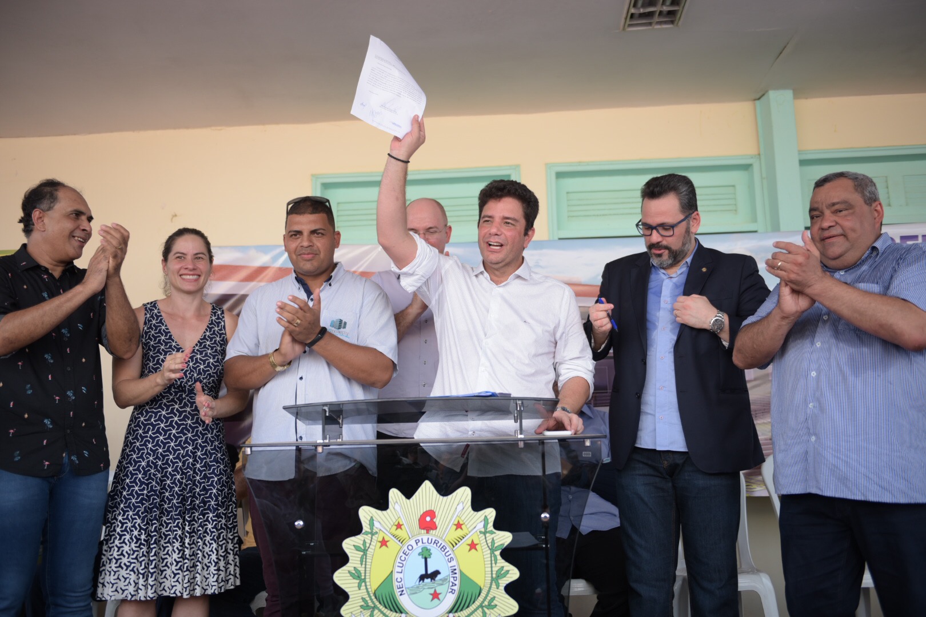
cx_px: 463
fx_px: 926
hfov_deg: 53.1
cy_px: 308
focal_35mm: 36
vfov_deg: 36.9
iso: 200
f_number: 2.8
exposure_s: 1/320
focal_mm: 36
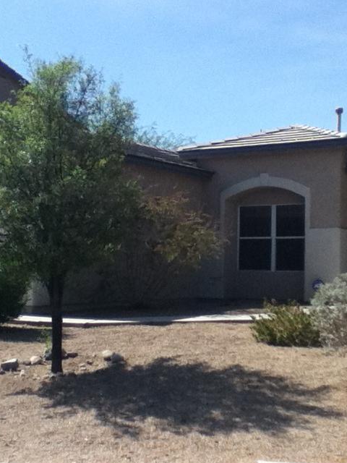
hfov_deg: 30.2
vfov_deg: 39.7
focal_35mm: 48
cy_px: 225
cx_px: 191
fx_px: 642
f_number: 2.4
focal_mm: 3.85
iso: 80
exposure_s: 1/1574
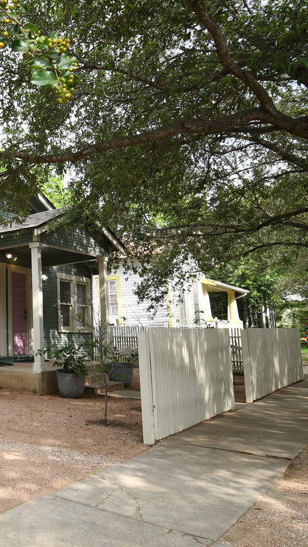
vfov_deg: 59.5
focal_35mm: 33
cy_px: 275
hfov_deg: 30.4
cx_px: -60
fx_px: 479
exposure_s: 1/100
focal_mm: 11
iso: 100
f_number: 8
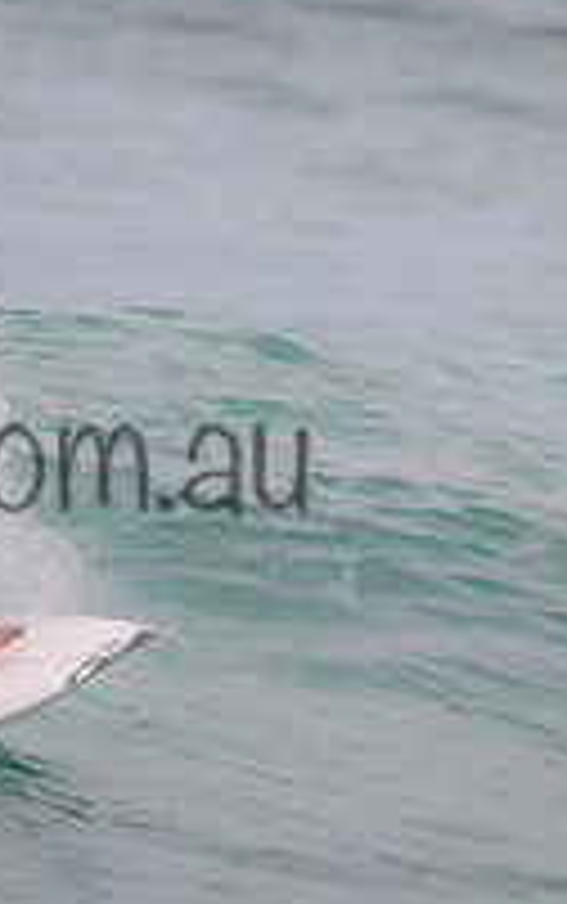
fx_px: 69228
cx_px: 88
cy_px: 238
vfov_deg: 0.7
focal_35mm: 2806
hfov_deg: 0.5
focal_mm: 800
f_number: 11
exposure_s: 1/2000
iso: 1600
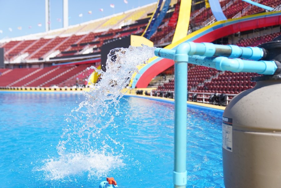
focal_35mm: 32
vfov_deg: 41.1
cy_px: 94
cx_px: 140
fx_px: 250
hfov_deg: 58.7
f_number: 2.8
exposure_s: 1/1000
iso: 100
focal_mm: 32
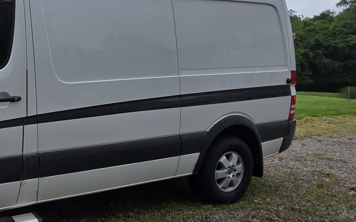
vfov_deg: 41.8
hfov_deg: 51.8
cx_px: 9
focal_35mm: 30
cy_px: 97
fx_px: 291
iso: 50
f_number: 2.2
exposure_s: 1/970
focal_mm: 2.2
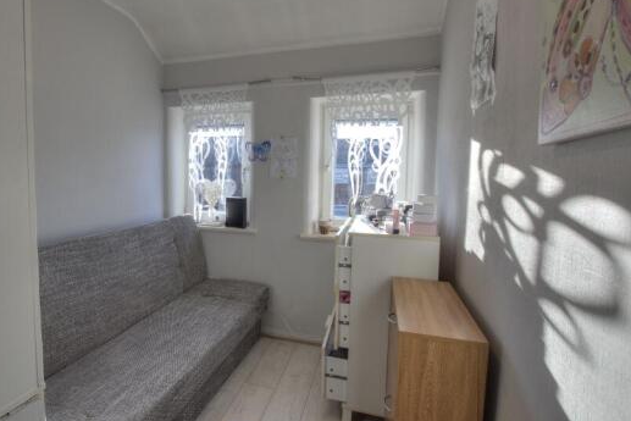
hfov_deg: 85.8
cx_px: 251
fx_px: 333
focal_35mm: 19
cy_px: 191
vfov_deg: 64.5
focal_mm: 10
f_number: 8
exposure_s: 1/125
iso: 400
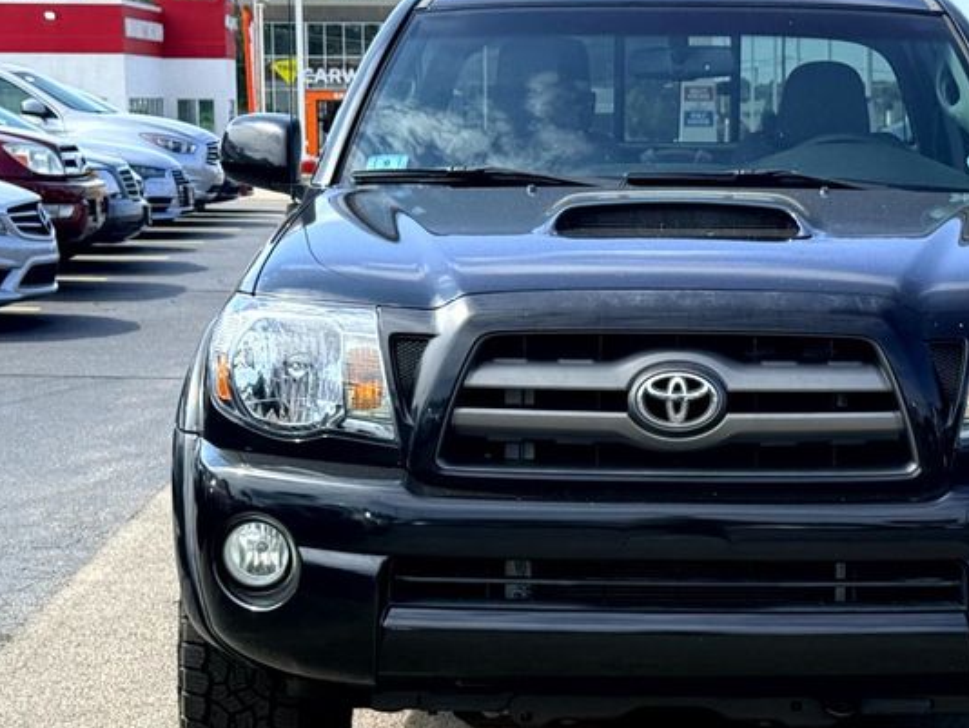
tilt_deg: -7.2
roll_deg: +0.6
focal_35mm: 92
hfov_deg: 21.2
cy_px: 438
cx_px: 630
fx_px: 2576
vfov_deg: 16.1
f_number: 1.78
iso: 80
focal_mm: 6.76
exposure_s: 1/2976
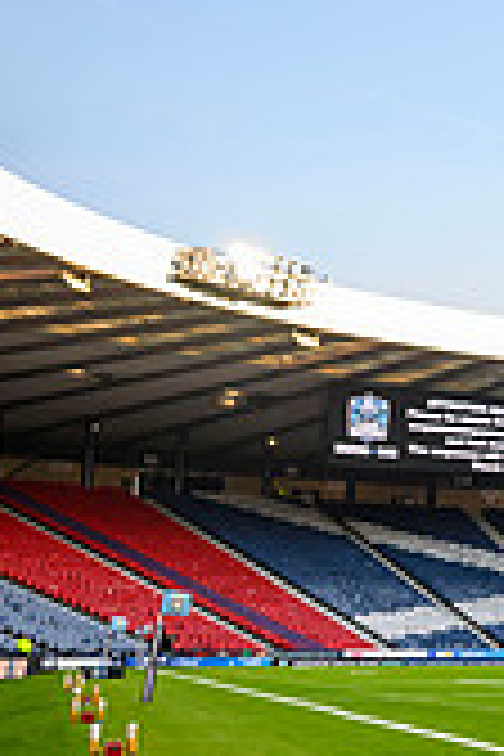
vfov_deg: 24.5
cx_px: 1062
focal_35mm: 83
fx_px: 1743
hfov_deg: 13.6
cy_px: 398
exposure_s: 1/500
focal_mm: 24
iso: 500
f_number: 4.5
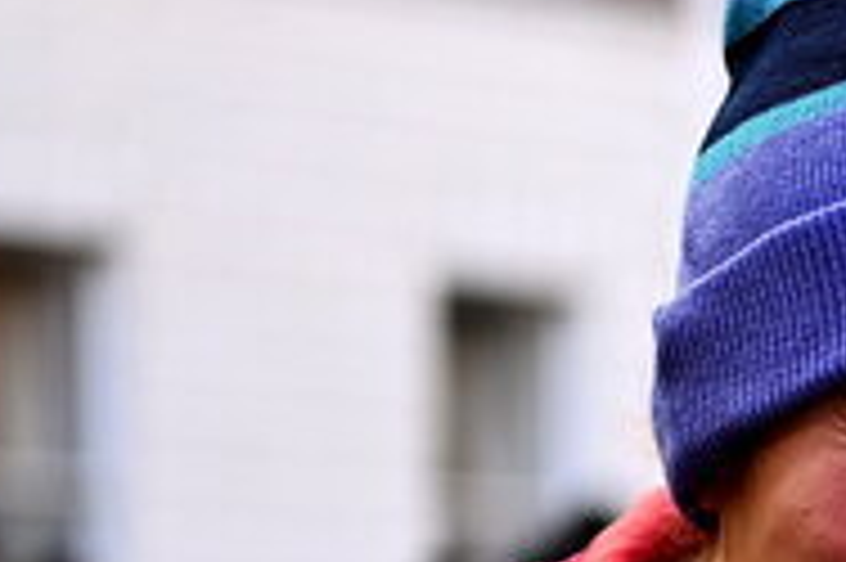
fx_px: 6410
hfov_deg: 7.1
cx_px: 2092
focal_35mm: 273
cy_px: 1248
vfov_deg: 4.9
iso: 500
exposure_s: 1/1600
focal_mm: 50
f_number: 1.8
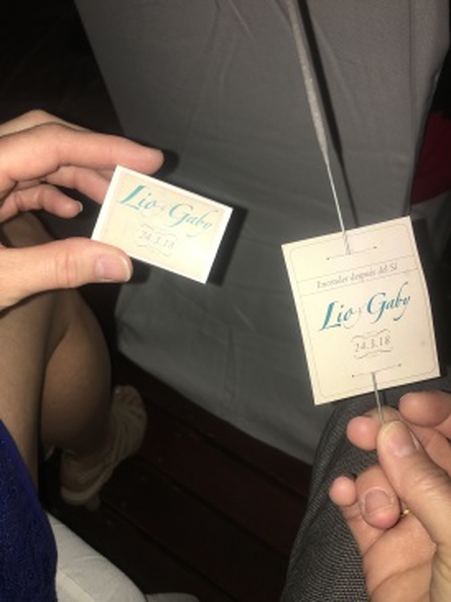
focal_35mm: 29
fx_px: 504
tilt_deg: -47.6
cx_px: 226
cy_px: 301
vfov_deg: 61.7
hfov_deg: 48.2
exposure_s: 1/52
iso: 25
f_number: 2.2
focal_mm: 4.15
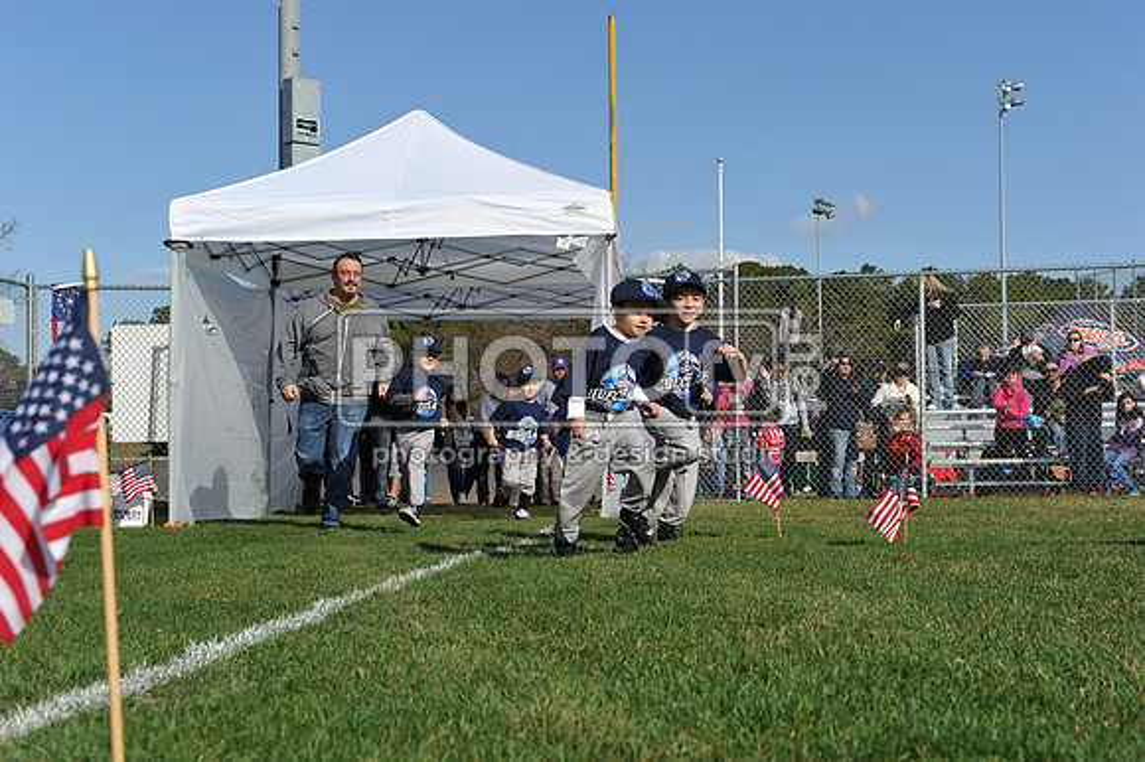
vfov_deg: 24.6
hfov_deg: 36.3
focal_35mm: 55
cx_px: 572
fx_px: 1748
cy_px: 381
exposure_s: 1/800
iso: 400
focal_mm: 55
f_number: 8
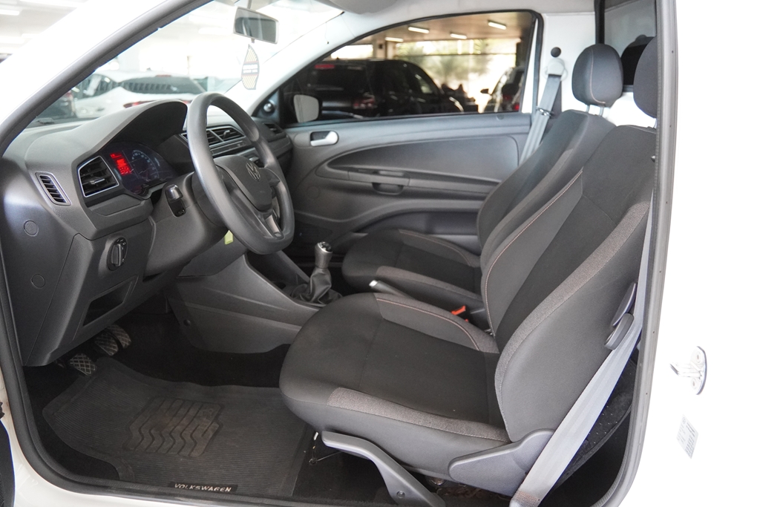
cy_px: 254
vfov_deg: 50.4
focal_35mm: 26
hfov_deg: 70.4
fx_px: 538
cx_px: 380
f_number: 2.8
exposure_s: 1/160
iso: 3200
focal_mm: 17
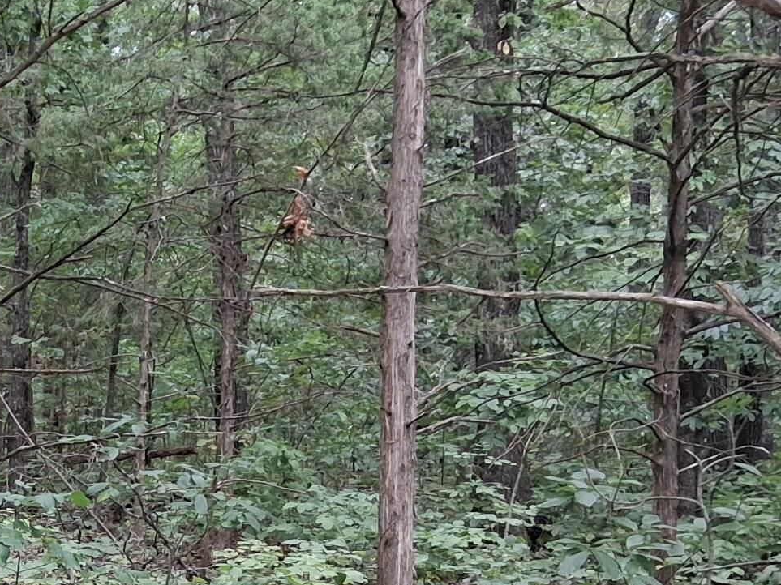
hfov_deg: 21.9
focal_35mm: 81
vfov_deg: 17.7
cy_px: 621
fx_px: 1827
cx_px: -208
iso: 200
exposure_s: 1/120
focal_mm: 3.98
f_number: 1.8
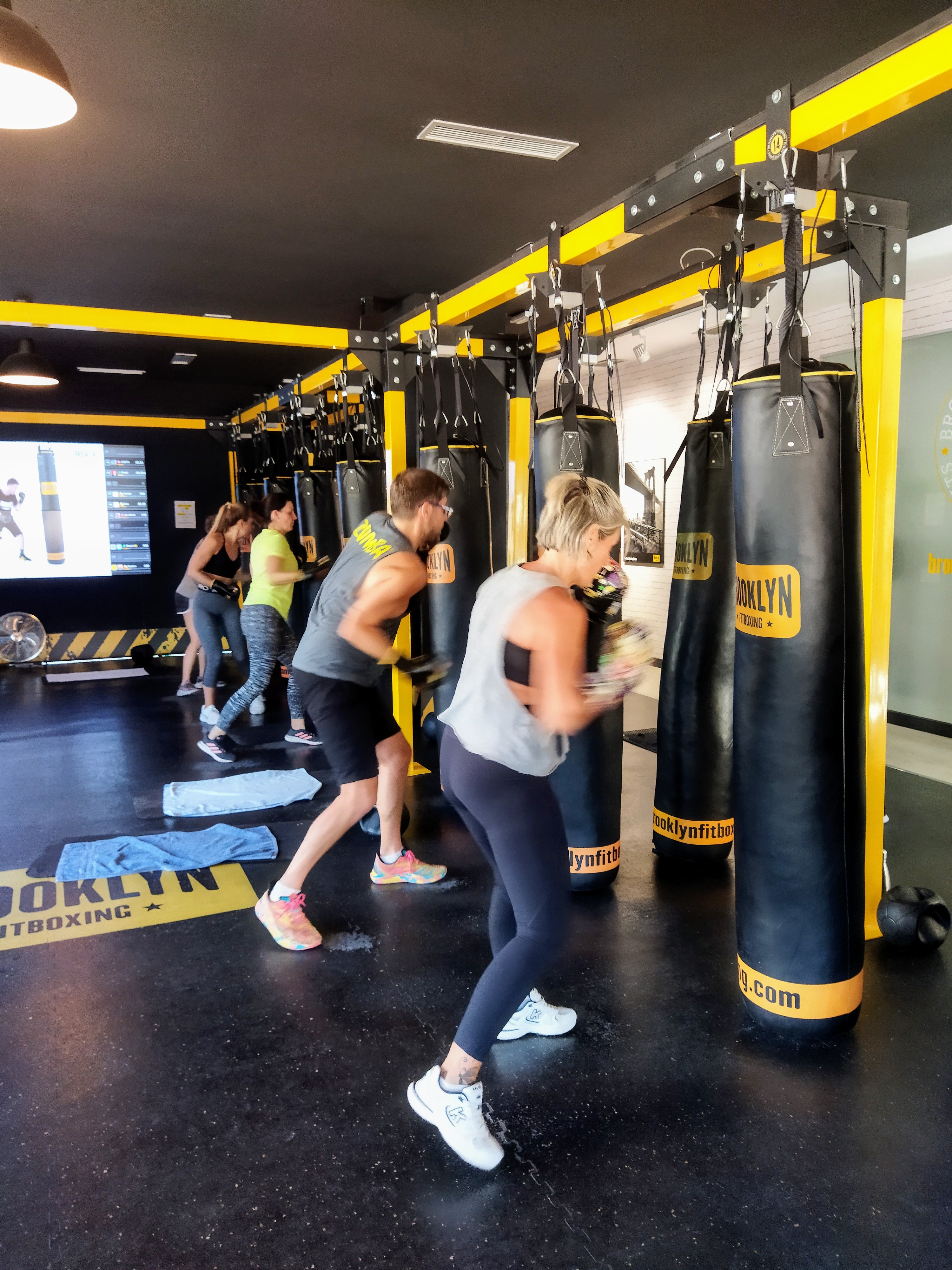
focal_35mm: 27
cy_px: 635
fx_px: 990
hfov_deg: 51.4
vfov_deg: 65.3
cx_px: 476
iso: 225
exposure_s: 1/50
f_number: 1.79
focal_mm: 4.71
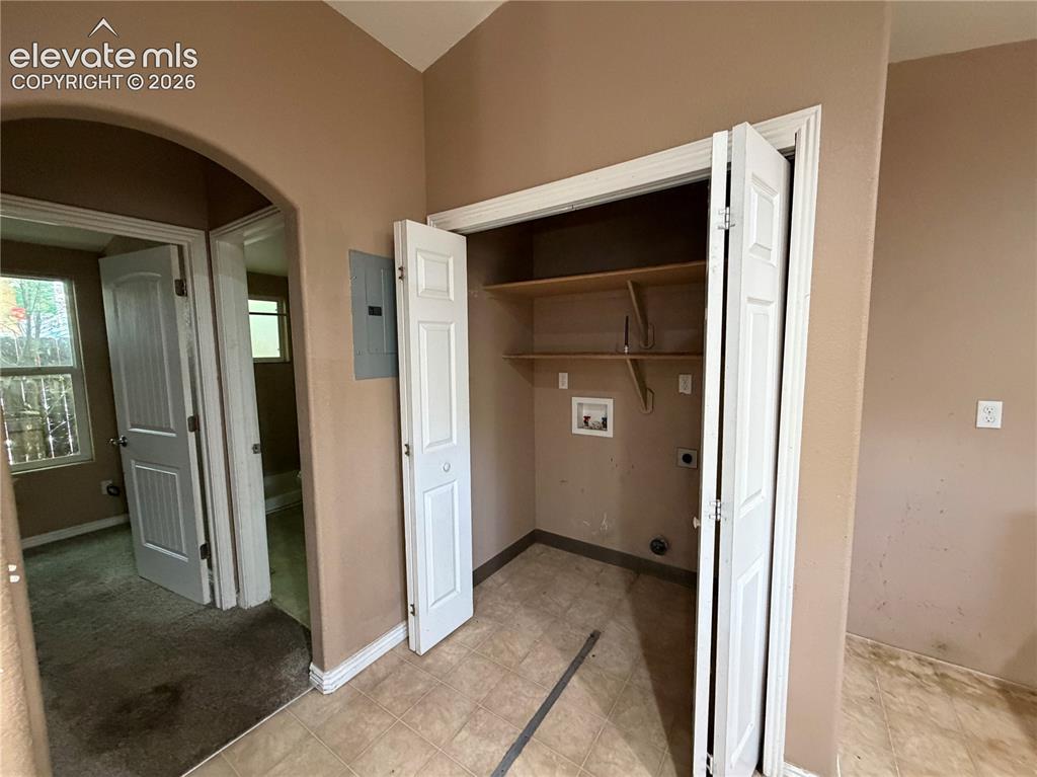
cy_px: 388
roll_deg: +1.5
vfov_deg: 85.6
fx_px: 419
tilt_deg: -5.1
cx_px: 518
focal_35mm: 14
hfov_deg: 102.1
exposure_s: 1/48
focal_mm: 2.22
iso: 500
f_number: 2.2
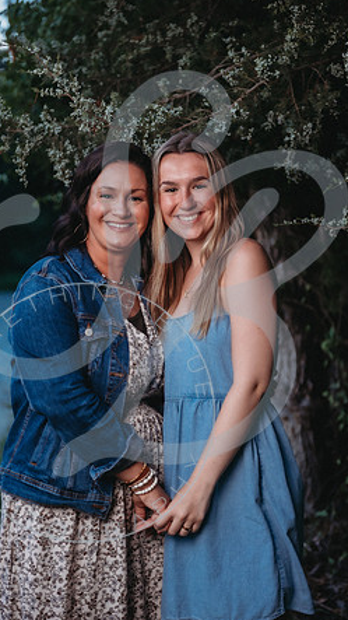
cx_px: 148
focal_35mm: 66
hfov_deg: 18.2
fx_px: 1083
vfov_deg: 31.9
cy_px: 307
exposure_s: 1/400
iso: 320
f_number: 2.8
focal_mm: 62
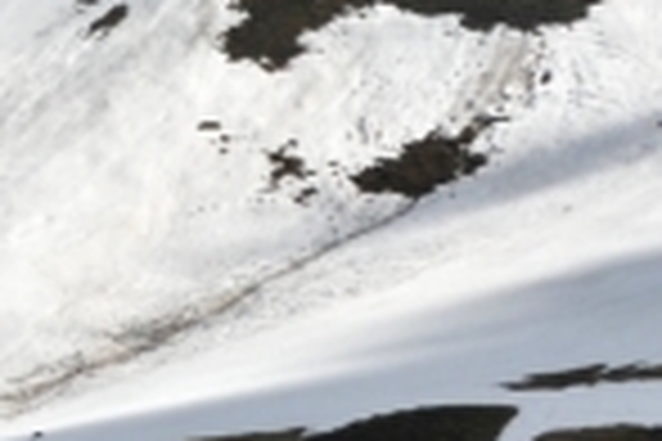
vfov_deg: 4.7
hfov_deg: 6.7
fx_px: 5369
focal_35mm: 292
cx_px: -901
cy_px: -164
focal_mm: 42
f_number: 13
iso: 250
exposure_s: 1/640
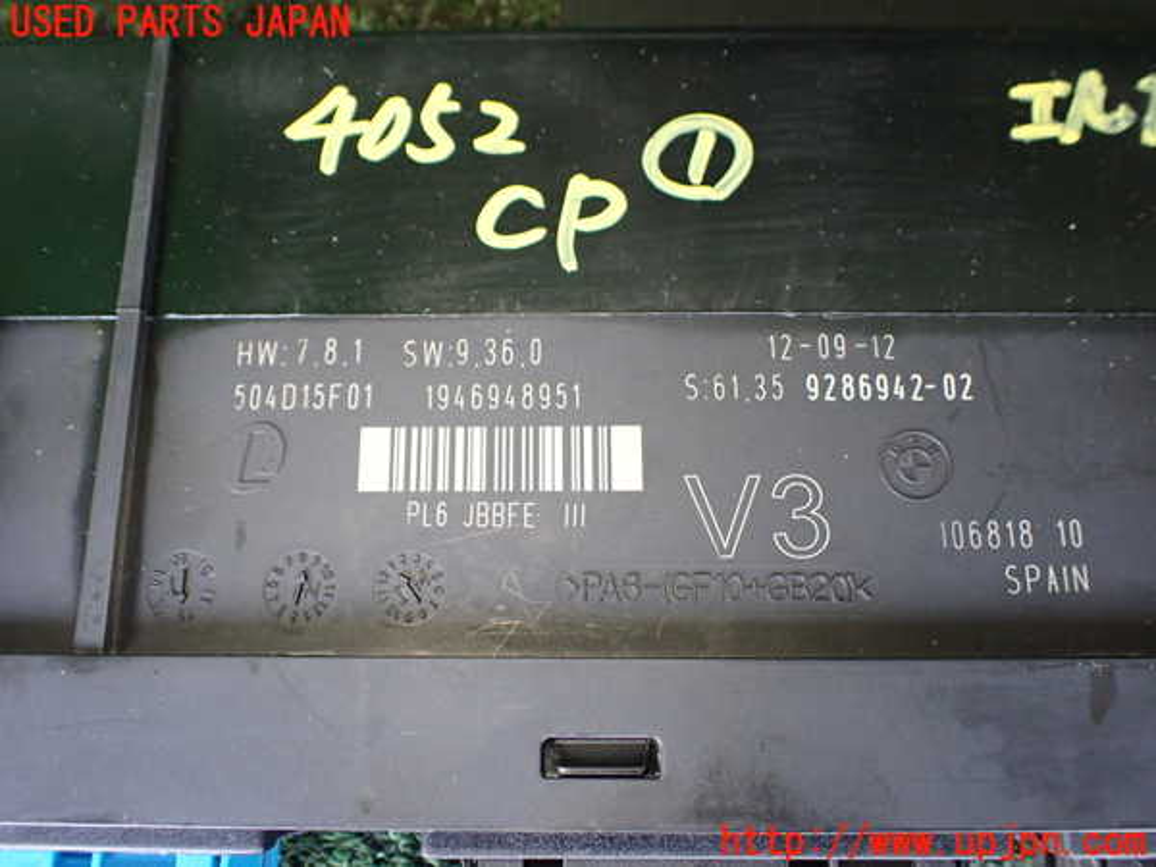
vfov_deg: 46.8
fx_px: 1002
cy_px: 434
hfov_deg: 60.0
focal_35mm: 30
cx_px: 578
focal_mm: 5.4
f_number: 2.3
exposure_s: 1/125
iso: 800
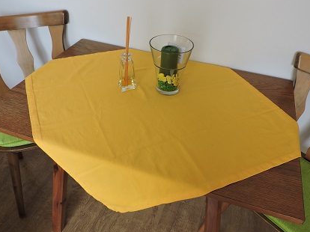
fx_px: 260
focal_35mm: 29
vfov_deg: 48.2
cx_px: 159
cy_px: 117
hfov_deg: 61.7
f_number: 3
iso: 180
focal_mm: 4.3
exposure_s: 1/30
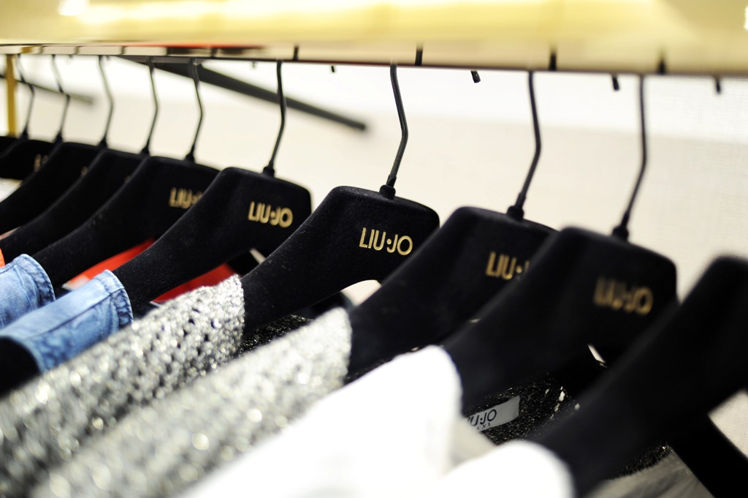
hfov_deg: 54.5
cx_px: 374
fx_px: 727
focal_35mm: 35
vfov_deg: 37.8
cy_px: 249
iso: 320
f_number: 2
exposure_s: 1/125
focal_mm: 35
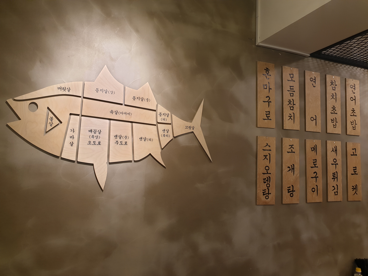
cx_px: 184
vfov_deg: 53.1
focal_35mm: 26
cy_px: 138
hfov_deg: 67.3
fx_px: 276
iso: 80
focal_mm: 4.3
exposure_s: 1/60
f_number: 2.4
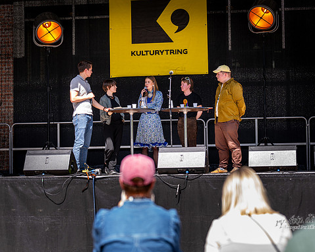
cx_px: 169
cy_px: 127
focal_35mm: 90
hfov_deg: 21.3
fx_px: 839
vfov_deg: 17.1
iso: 64
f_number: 2.8
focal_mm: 79
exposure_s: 1/400
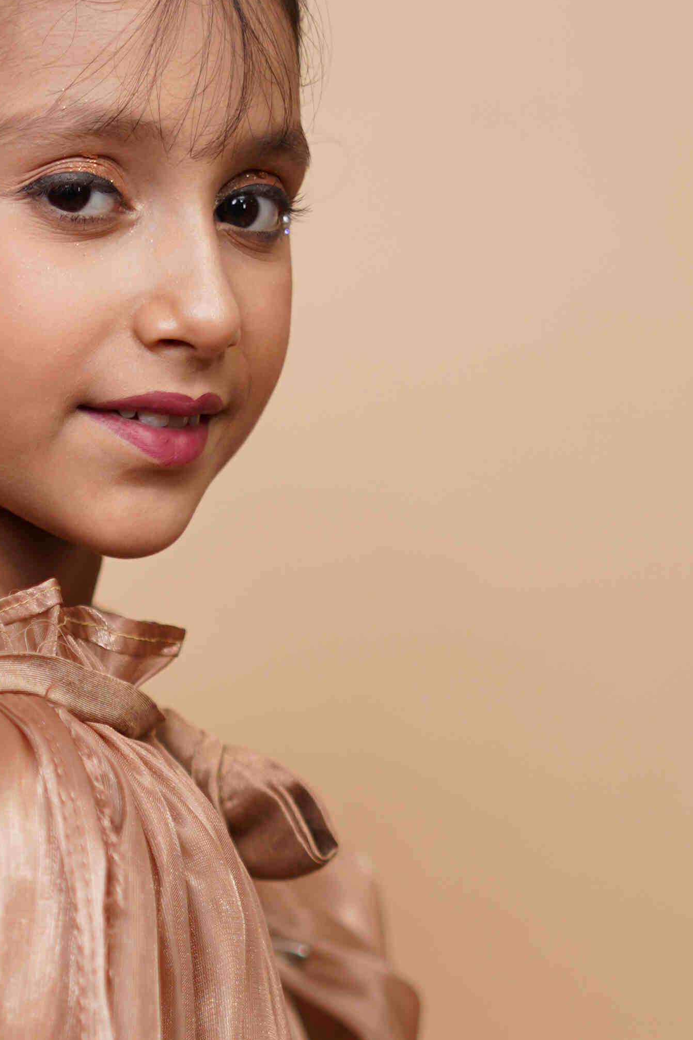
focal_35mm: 149
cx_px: -95
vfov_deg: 13.7
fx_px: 4302
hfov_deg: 9.1
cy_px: 935
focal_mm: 50
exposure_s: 1/200
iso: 160
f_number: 1.8
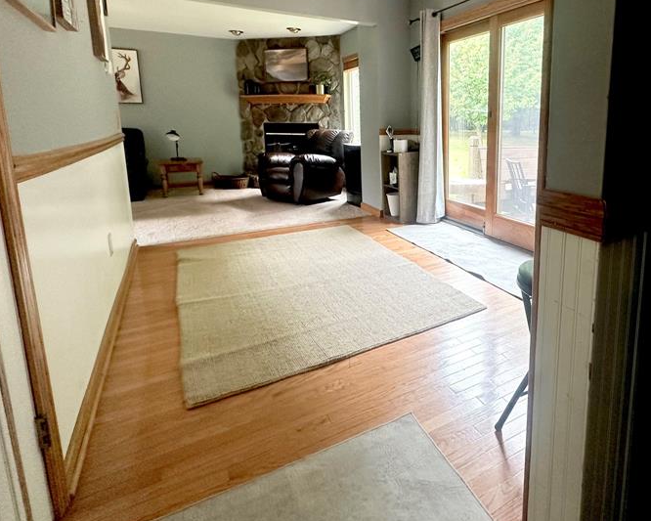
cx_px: 434
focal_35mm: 21
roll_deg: -0.3
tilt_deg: -9.1
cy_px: 188
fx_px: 405
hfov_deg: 75.2
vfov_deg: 64.4
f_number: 2.2
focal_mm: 2.22
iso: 200
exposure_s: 1/60
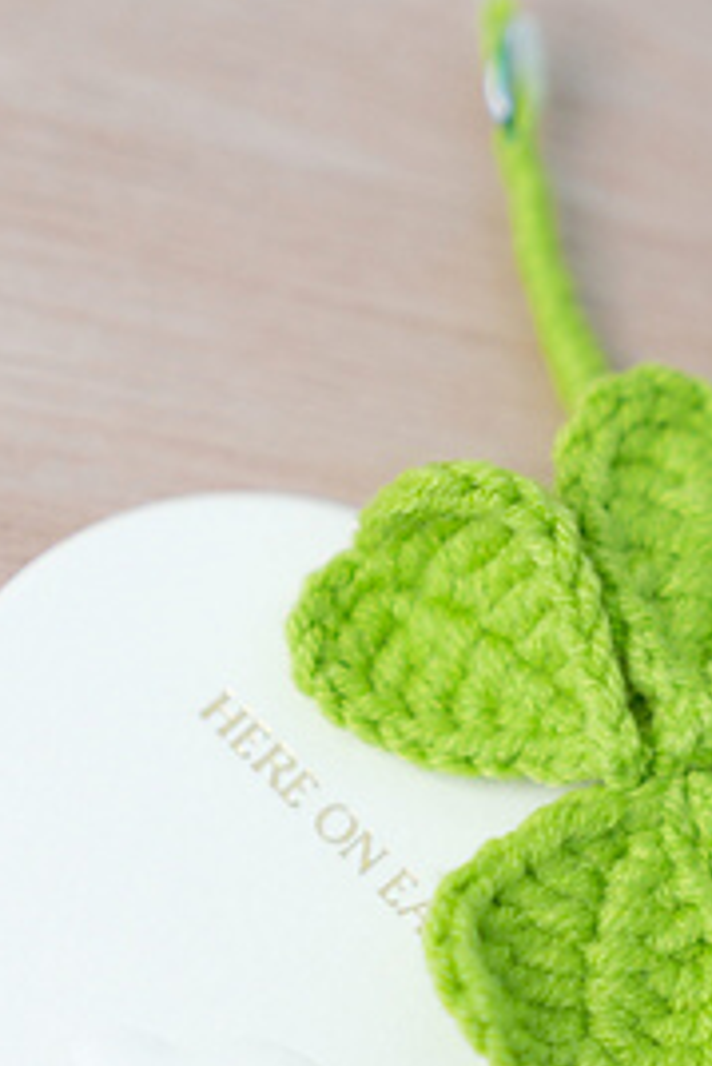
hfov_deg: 8.2
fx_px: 4948
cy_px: 887
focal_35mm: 167
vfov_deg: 12.2
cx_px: 523
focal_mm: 70
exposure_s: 1/80
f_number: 2.8
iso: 125
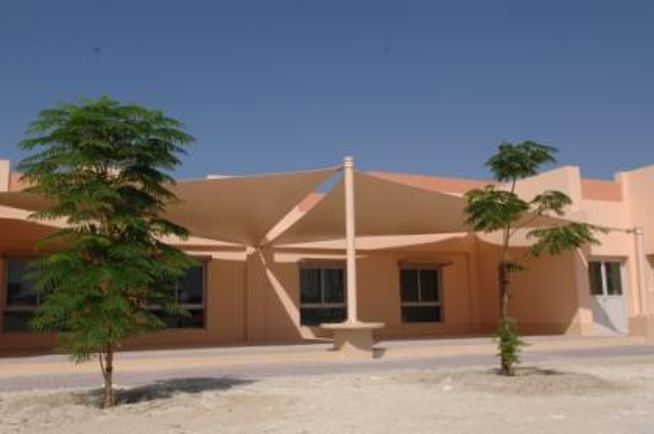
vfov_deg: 41.0
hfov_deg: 58.7
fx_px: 581
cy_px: 218
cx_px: 308
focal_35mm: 32
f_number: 11
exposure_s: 1/250
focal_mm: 20
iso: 100
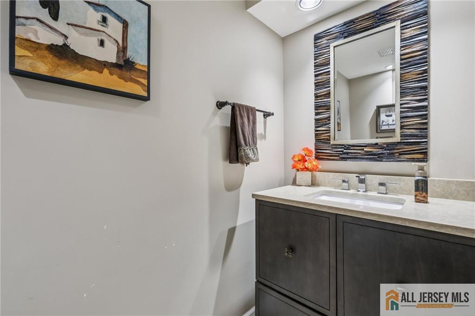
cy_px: 158
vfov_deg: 77.2
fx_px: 198
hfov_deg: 100.4
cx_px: 238
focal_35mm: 15
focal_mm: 10
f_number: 6.4
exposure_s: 1/30
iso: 400
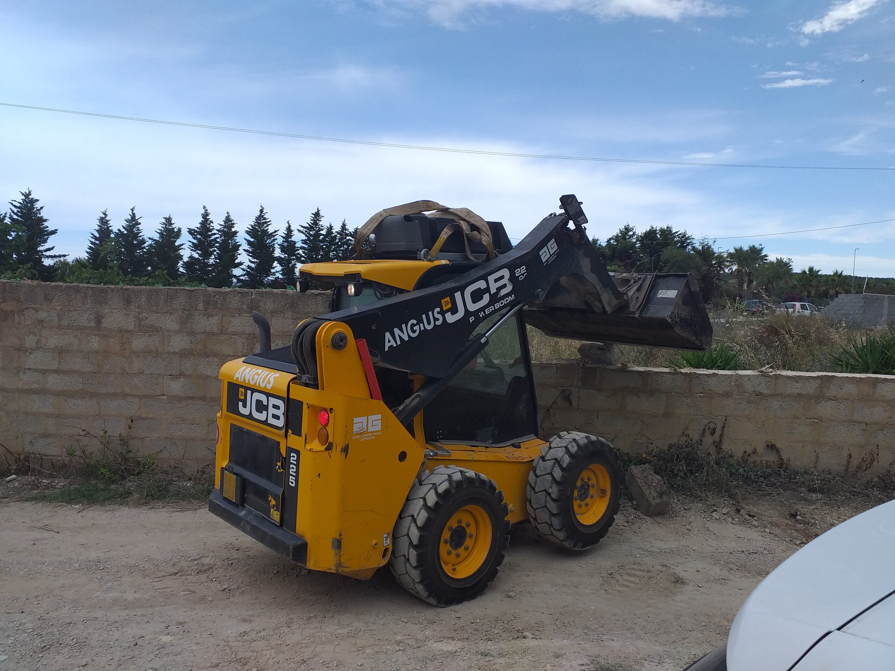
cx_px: 448
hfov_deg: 65.3
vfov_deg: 51.4
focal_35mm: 27
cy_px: 336
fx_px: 698
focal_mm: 3.6
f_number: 1.9
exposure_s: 1/1257
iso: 40
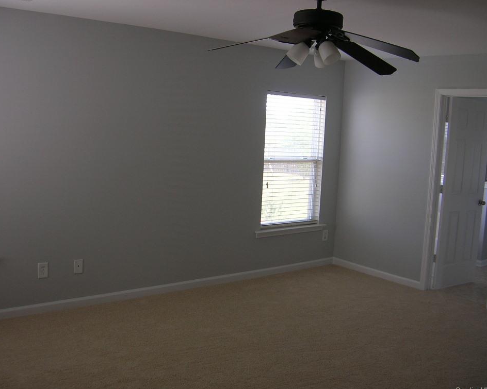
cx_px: 251
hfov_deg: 50.3
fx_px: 519
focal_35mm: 36
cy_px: 197
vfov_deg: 41.1
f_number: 2.9
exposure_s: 1/51.8
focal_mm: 5.7
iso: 50
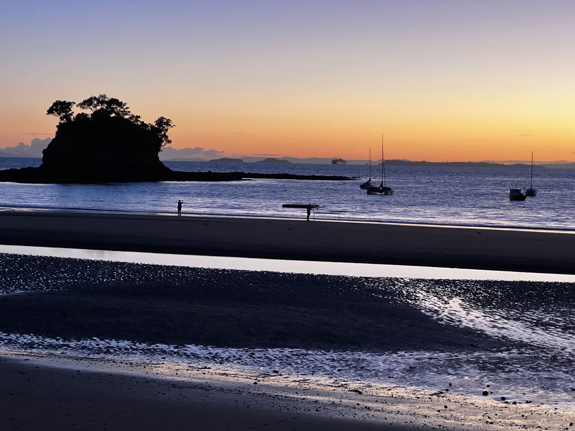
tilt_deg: -2.6
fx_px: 1279
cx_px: 288
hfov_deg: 25.3
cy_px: 216
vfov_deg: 19.1
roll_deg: -1.2
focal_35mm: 77
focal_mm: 9
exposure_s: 1/60
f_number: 2.8
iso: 250
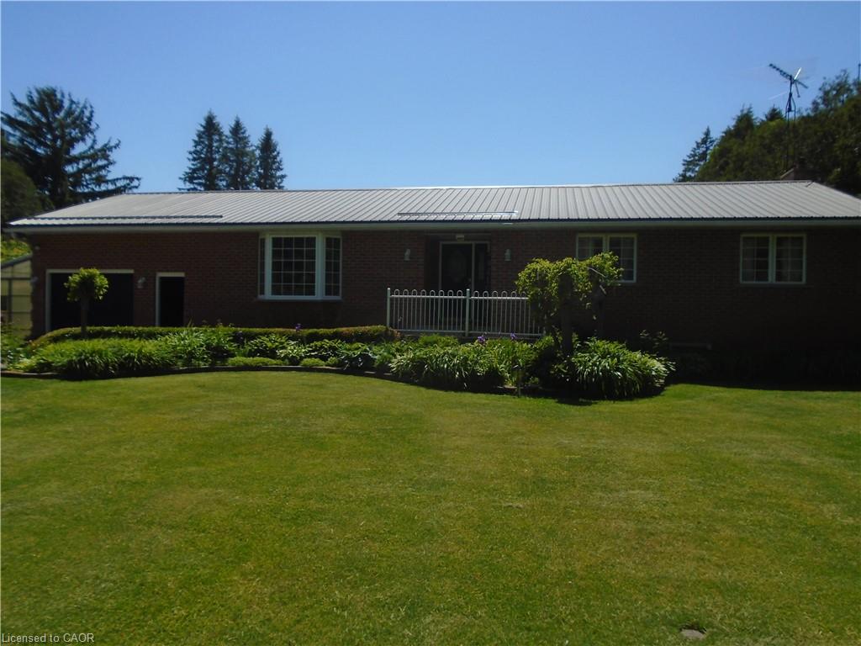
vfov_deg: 53.1
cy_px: 323
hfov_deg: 67.3
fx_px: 647
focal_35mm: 26
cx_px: 430
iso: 100
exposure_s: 1/320
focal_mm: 4.6
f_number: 8
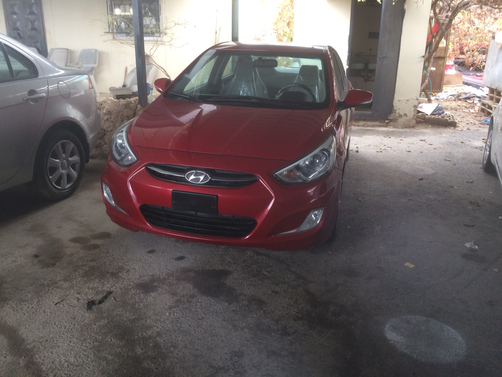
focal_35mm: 29
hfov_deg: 61.7
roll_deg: -1.5
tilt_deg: -17.5
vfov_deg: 48.2
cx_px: 251
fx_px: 421
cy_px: 188
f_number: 2.2
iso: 50
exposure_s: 1/33
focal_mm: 4.15
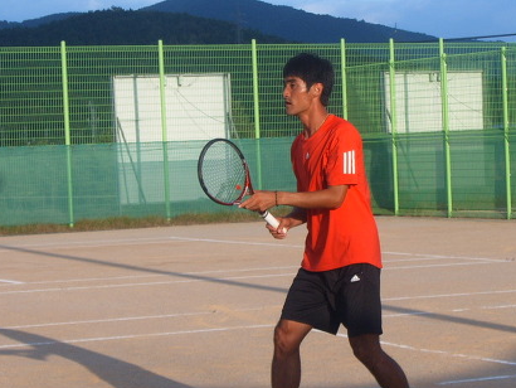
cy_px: 235
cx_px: 294
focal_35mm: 135
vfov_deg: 11.0
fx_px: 2014
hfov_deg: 14.6
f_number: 4.6
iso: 63
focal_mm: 15.8
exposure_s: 1/250
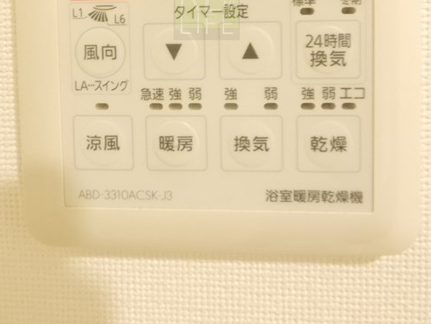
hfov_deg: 61.6
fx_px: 361
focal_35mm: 29
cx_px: 207
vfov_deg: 42.3
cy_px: 7
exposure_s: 1/10
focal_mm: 7
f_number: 7.1
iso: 3200
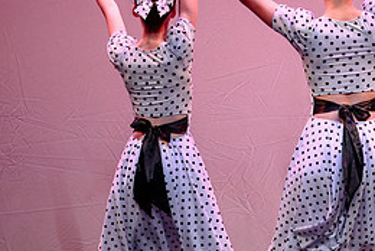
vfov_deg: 2.5
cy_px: 119
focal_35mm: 561
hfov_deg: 3.7
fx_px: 5850
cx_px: 333
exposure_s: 1/800
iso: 1600
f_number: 2.8
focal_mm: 200
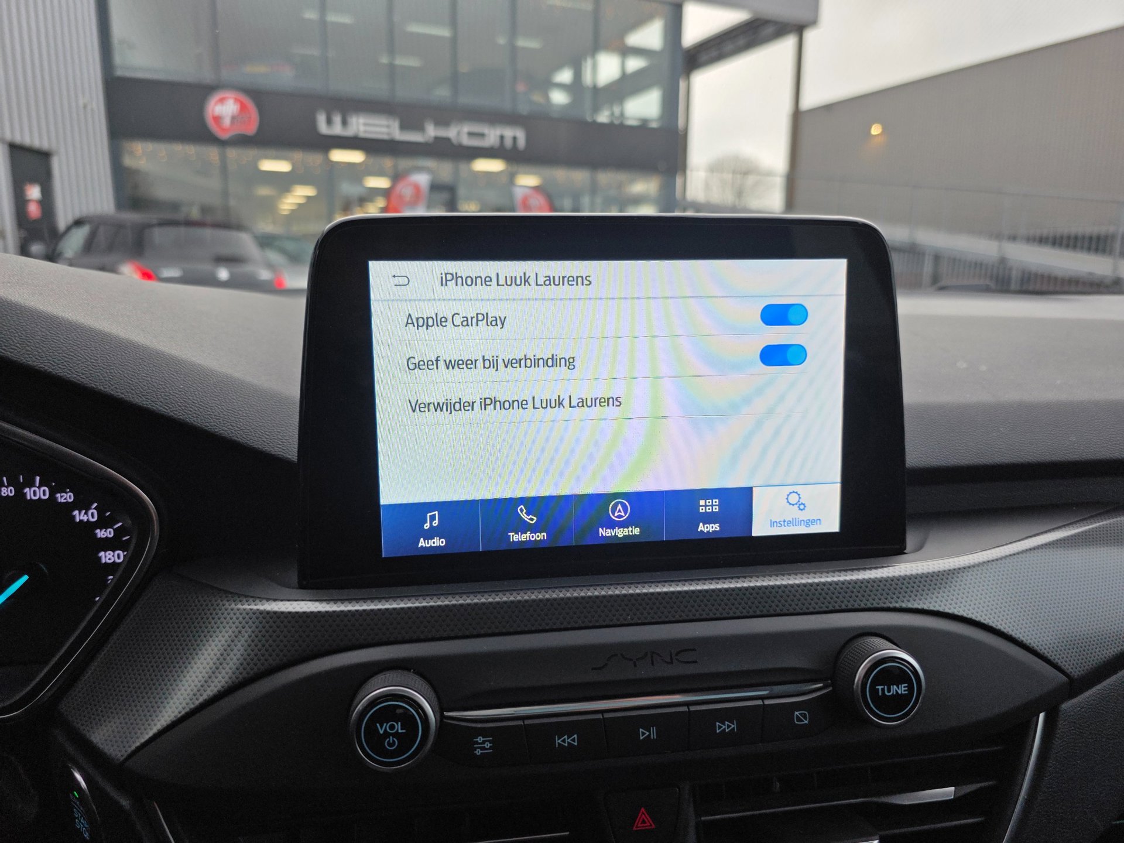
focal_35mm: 23
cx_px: 562
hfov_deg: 73.9
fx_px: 747
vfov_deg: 58.9
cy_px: 422
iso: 64
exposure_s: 1/180
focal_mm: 6.3
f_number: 1.7
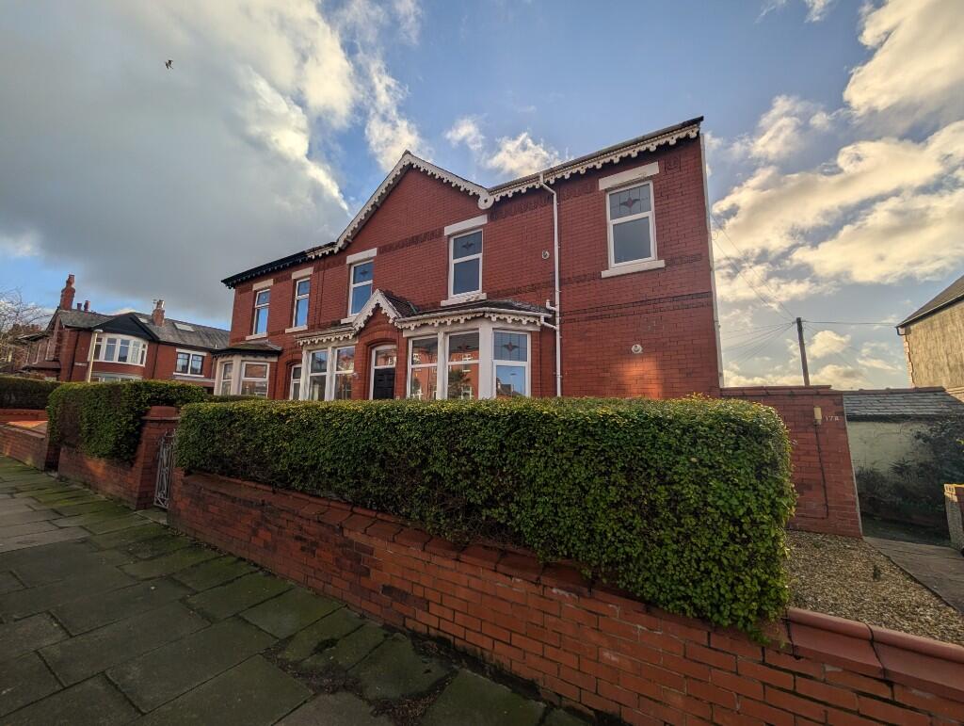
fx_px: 335
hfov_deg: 110.5
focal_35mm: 12
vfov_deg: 94.6
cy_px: 363
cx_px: 482
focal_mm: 2.02
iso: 49
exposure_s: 1/5319
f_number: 1.7
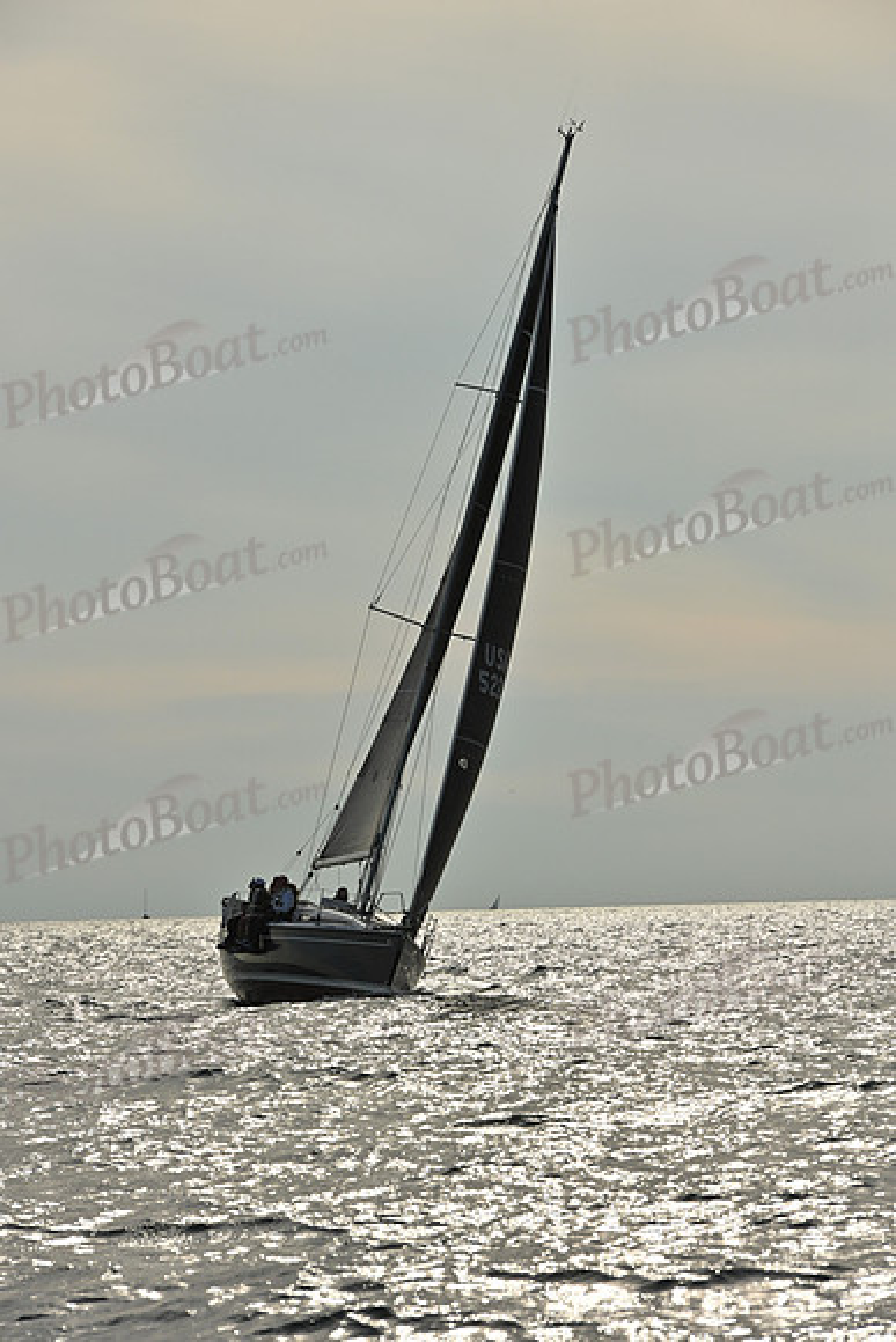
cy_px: 671
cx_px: 448
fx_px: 6529
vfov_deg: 11.7
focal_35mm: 175
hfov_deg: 7.9
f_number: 10
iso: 320
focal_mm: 175
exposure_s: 1/1250
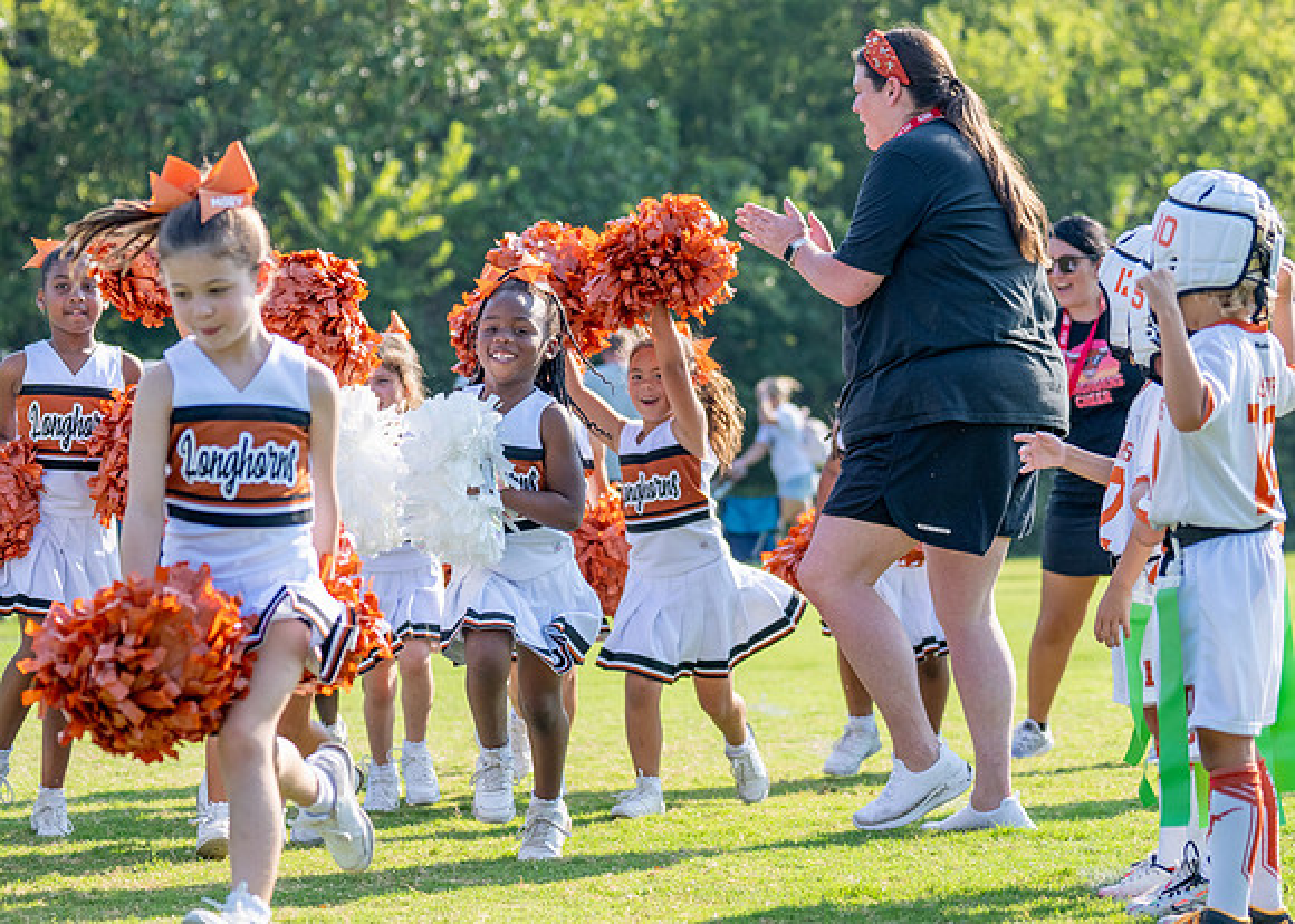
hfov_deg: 15.5
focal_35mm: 130
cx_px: 553
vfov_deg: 11.1
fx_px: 4762
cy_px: 498
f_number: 2.8
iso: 200
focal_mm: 70
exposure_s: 1/1600
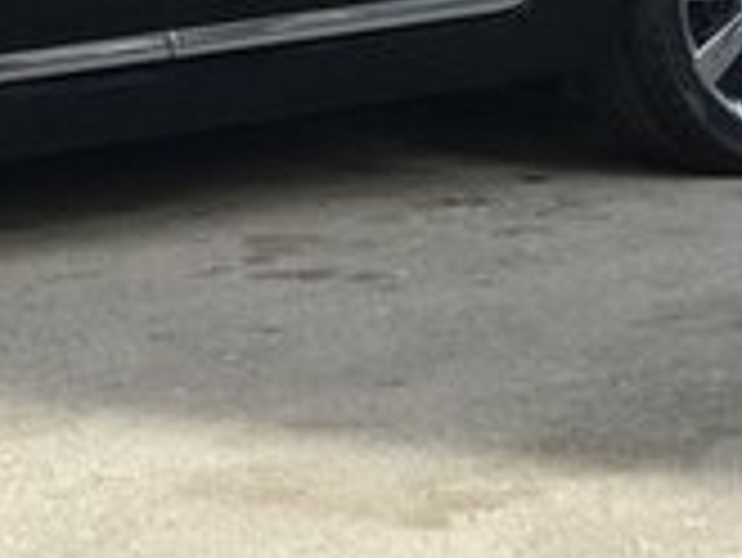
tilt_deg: -5.8
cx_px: -283
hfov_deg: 8.5
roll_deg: +1.0
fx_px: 4891
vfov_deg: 6.4
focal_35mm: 228
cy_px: -407
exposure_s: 1/160
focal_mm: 6.6
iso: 20
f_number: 2.8
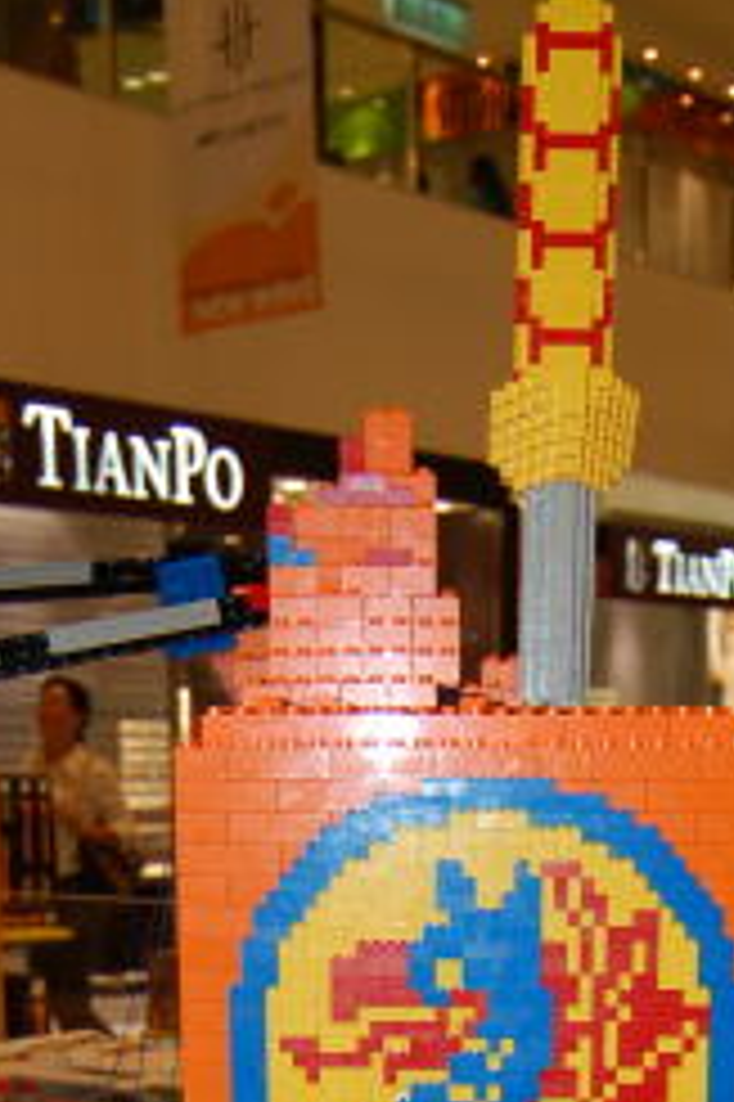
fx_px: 2275
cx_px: 426
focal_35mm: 74
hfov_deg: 18.3
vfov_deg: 24.7
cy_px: 1318
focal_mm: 19
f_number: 4
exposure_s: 1/60
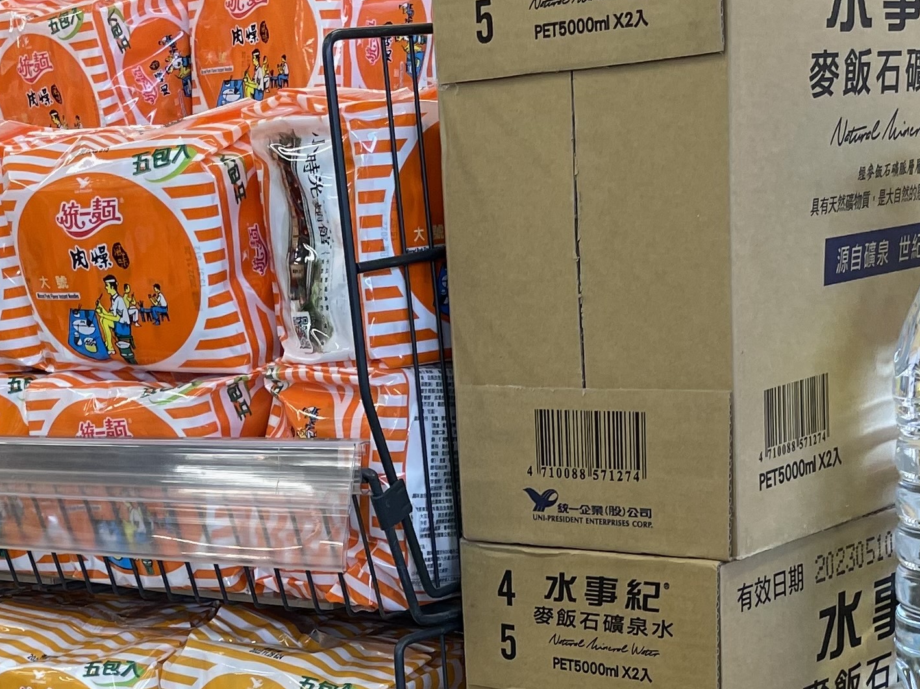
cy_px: 860
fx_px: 1966
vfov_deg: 18.7
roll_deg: +5.0
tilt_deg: -17.9
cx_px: 358
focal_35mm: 74
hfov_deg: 26.3
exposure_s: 1/120
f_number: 1.6
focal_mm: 4.2
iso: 64
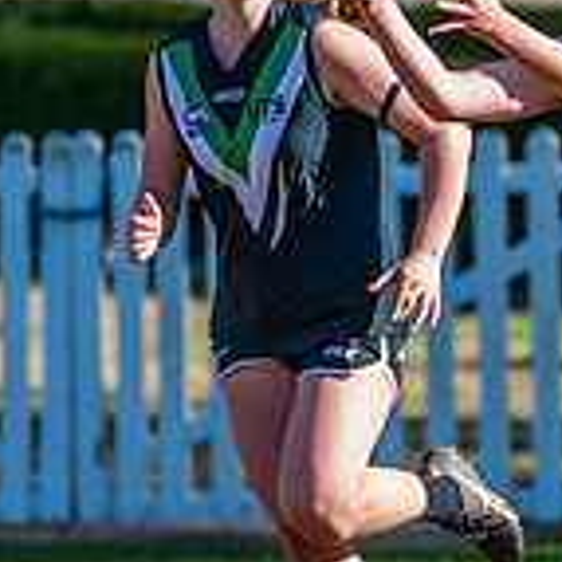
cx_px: 478
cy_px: 118
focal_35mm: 2197
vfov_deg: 0.8
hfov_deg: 0.8
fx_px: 40355
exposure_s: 1/1600
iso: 900
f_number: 6
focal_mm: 420
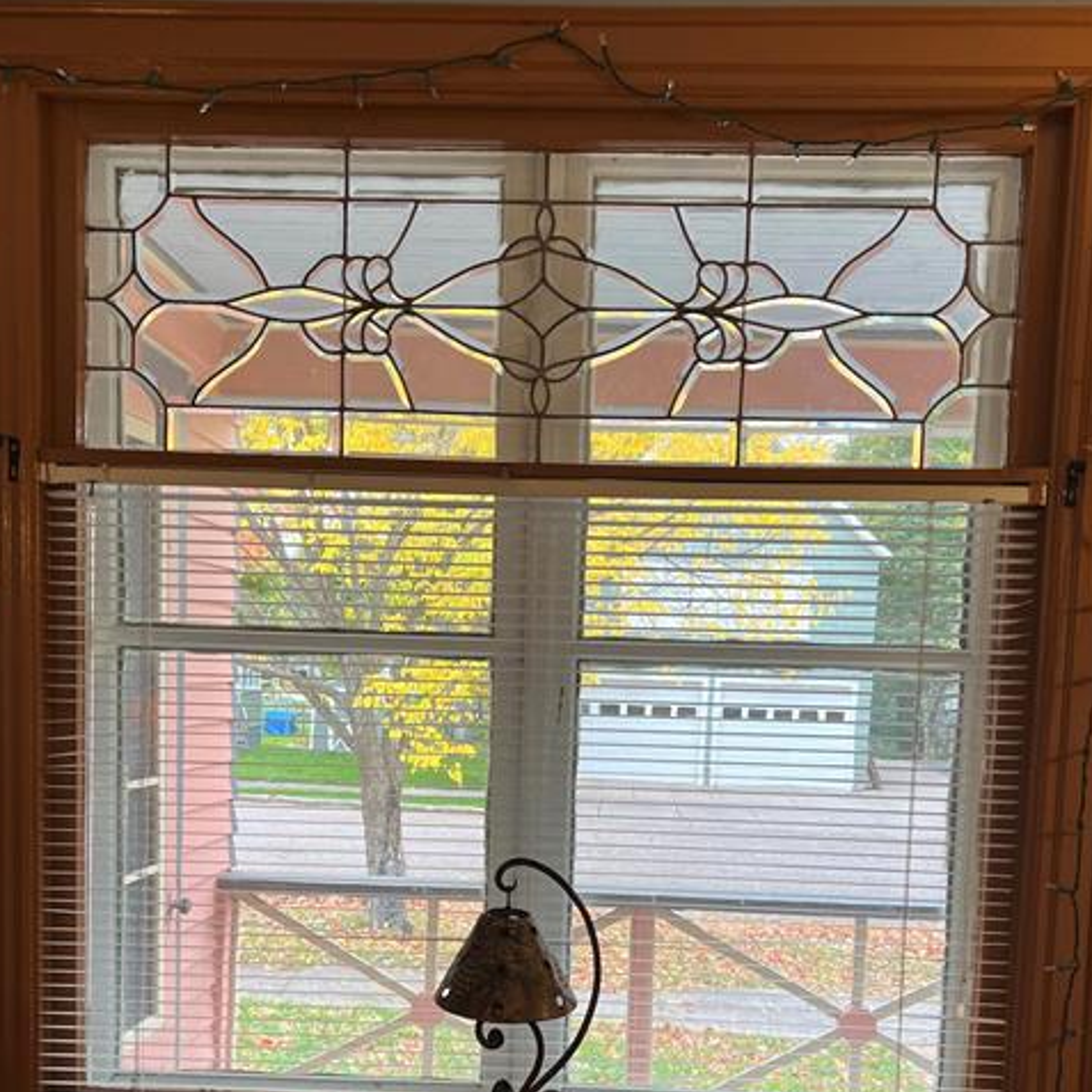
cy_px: 762
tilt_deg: -4.8
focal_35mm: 37
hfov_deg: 44.9
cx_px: 561
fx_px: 1321
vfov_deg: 44.0
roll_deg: -1.7
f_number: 1.5
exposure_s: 1/120
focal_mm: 5.7
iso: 64
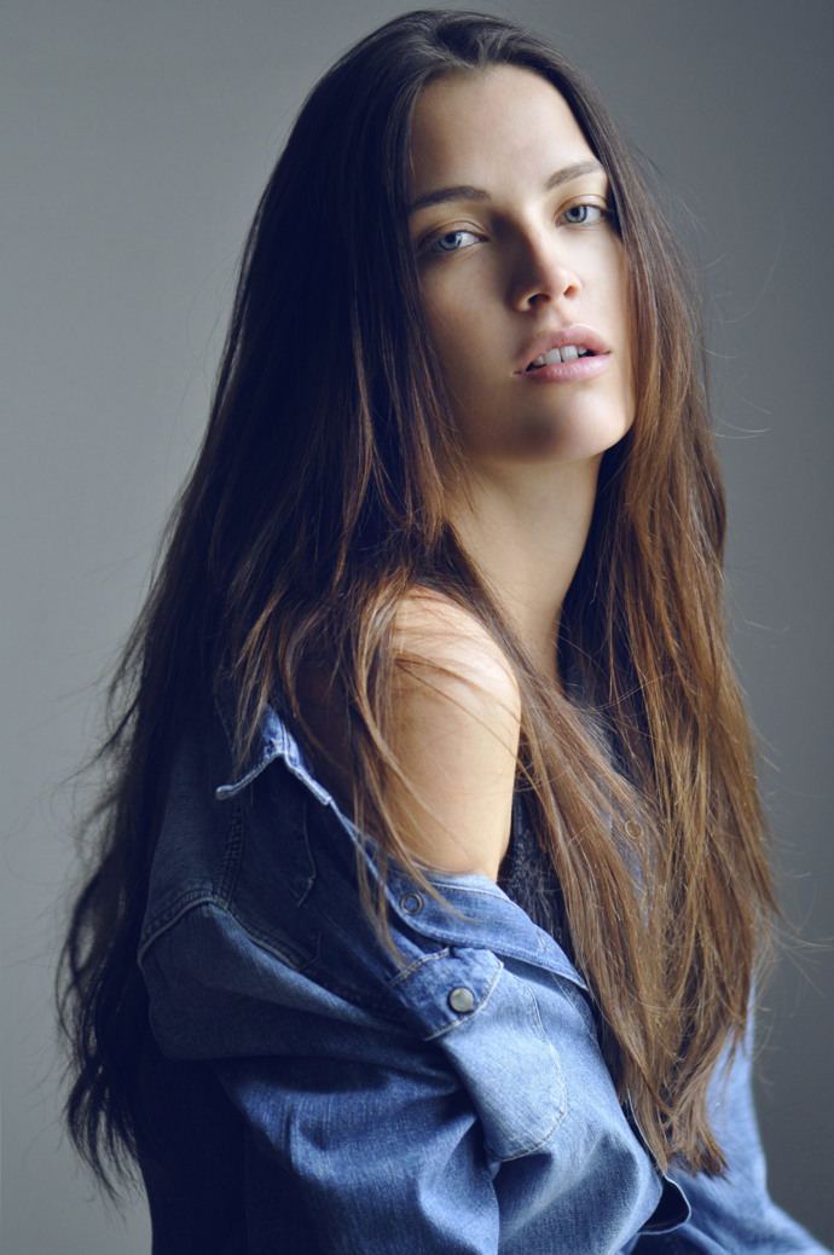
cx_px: 417
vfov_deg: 13.1
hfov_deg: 8.7
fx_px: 5484
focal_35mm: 158
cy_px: 628
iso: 400
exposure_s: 1/50
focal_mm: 105
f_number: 2.8
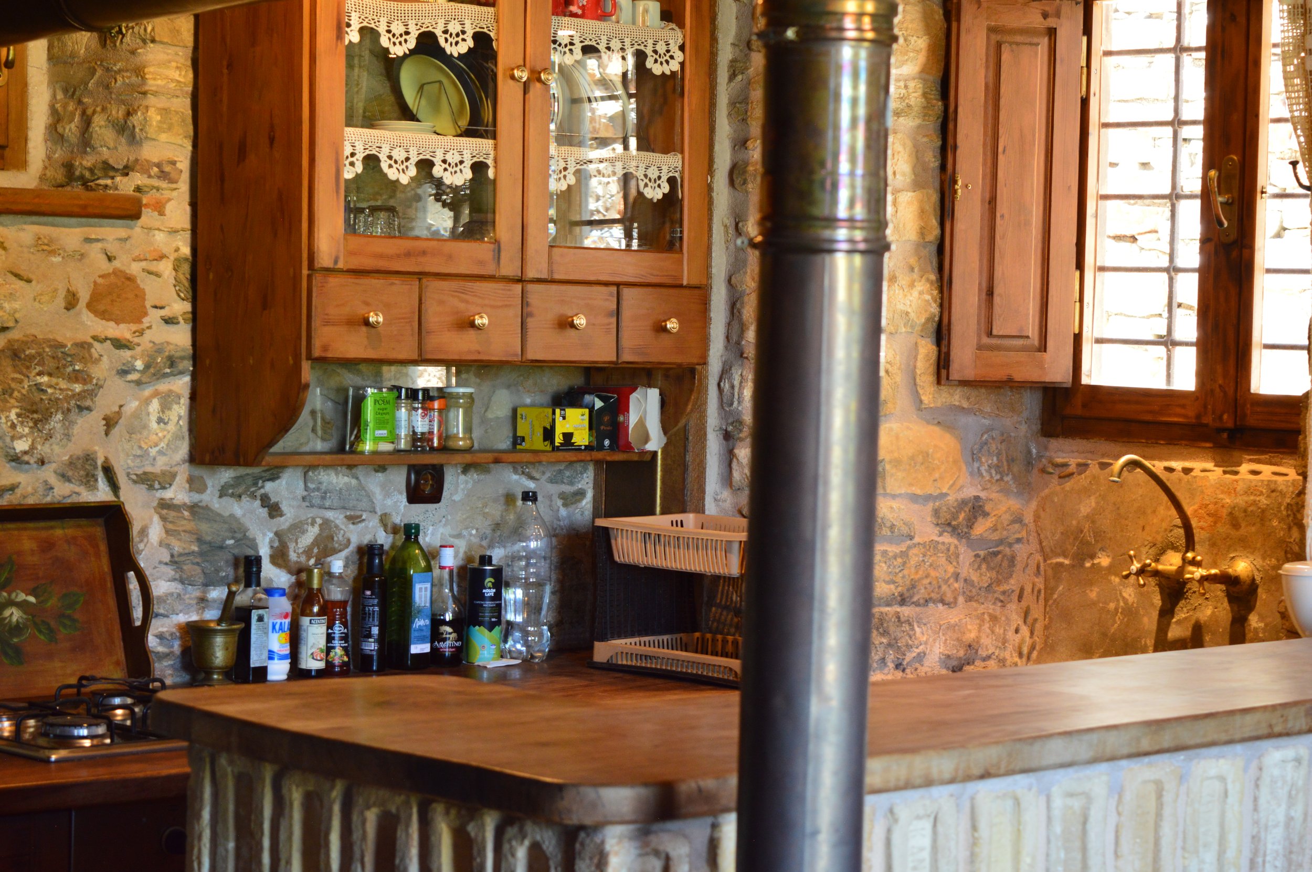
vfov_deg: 16.5
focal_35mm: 82
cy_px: 436
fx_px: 3004
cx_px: 656
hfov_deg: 24.6
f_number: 6.3
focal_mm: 55
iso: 640
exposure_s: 1/15
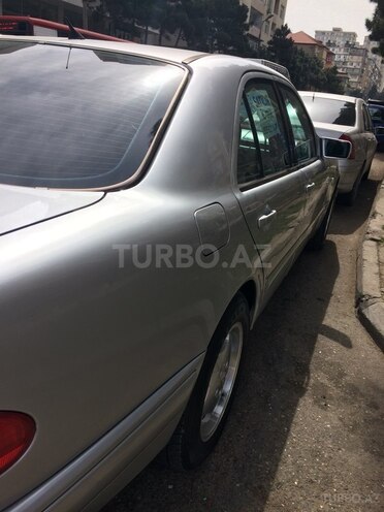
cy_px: 256
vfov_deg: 61.7
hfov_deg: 48.2
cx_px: 192
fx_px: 429
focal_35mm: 29
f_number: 2.2
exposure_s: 1/1786
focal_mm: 4.15
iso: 32
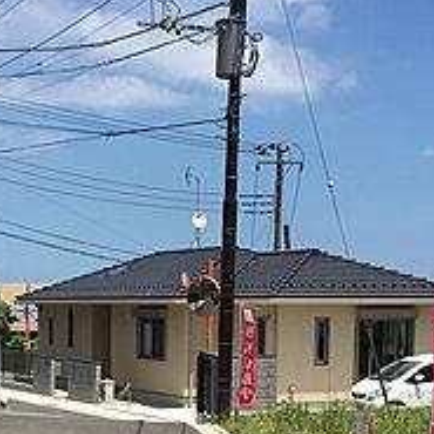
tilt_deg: -5.5
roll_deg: -0.5
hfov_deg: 20.6
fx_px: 1177
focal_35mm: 83
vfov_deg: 20.3
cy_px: 429
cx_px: 68
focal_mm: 4.15
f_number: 2.2
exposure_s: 1/2475
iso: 32
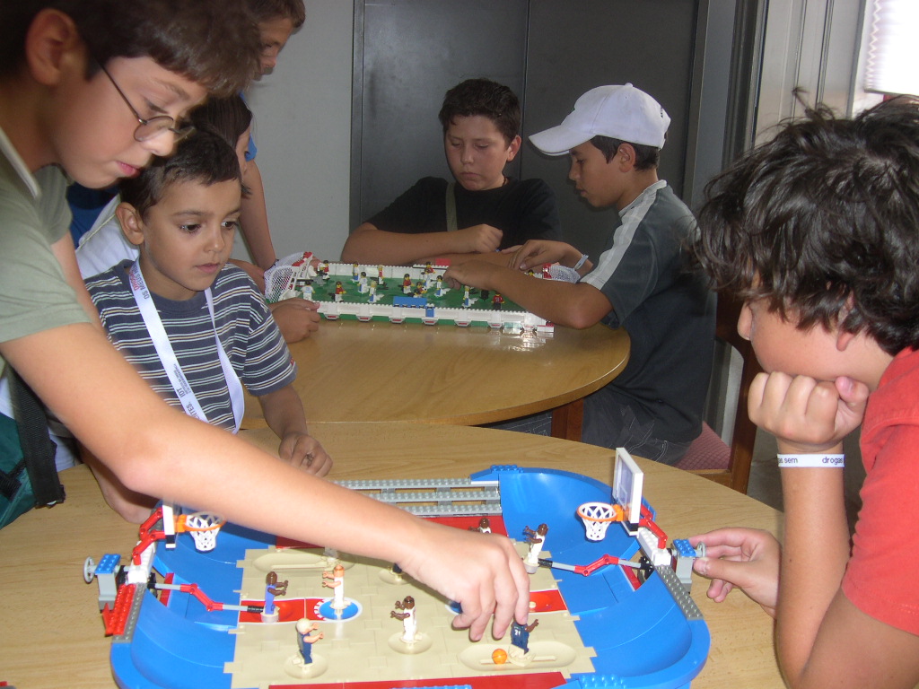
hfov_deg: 49.0
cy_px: 344
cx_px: 460
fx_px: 1009
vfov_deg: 37.7
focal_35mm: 38
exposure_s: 1/60
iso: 100
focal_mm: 8
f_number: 2.8
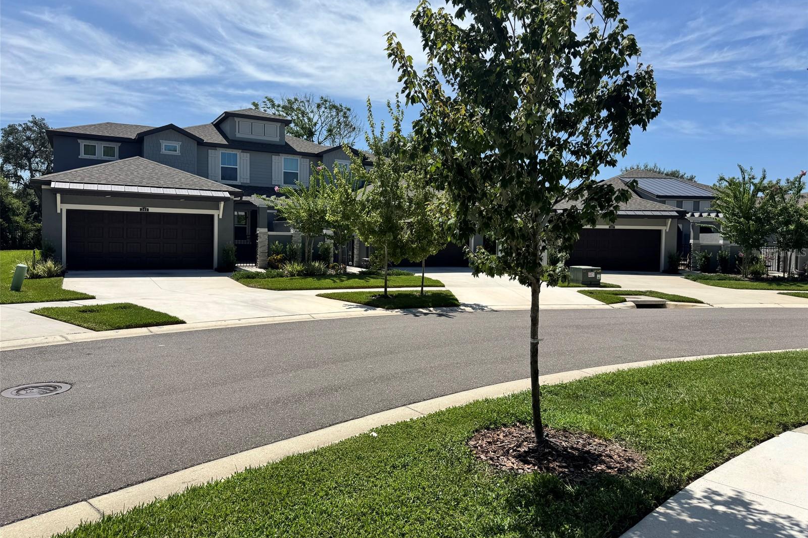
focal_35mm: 25
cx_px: 404
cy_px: 252
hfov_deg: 71.5
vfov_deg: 51.2
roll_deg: -1.5
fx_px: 561
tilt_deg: -3.0
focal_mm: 6.76
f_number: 1.78
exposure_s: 1/5348
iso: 80
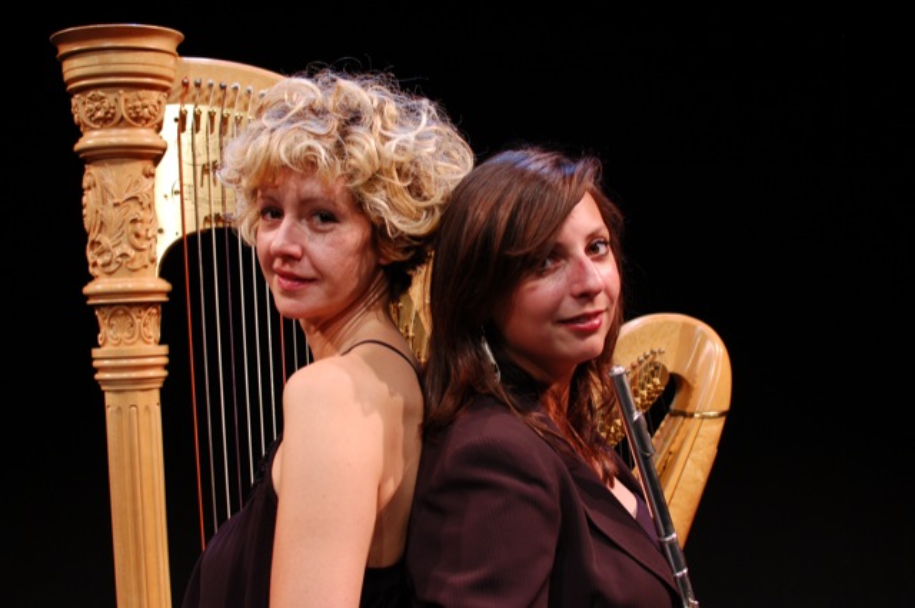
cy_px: 304
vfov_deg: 25.7
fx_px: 1333
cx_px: 458
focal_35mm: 52
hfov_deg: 37.9
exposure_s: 1/50
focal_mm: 35
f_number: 4
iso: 400
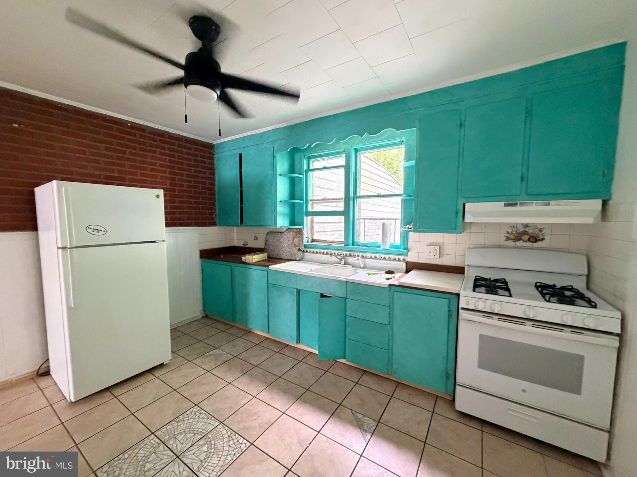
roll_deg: -0.1
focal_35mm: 14
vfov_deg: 85.7
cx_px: 318
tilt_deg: -4.7
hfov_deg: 102.1
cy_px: 238
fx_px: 258
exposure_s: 1/60
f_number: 2.2
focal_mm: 2.22
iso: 800
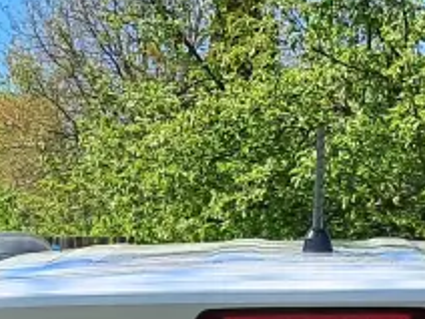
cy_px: 710
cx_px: 285
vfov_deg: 8.5
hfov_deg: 12.1
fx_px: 2001
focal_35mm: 163
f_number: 1.8
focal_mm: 4
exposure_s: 1/729
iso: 50
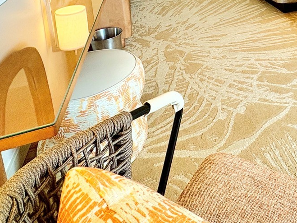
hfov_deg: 48.5
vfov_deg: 34.4
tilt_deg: -10.2
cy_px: -38
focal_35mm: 34
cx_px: 265
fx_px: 292
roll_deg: +0.4
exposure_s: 1/120
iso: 160
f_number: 2.2
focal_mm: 2.22
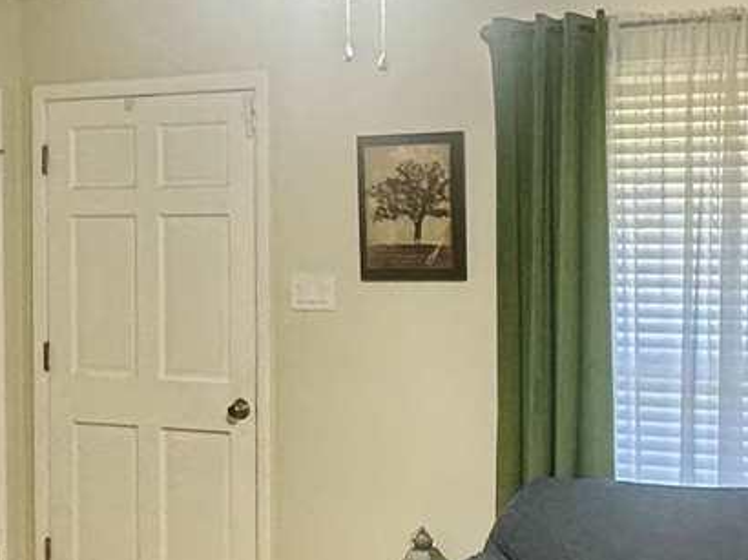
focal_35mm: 70
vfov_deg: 21.0
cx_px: 372
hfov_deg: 27.8
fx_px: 1512
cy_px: 281
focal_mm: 2.22
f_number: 2.2
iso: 200
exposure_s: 1/60
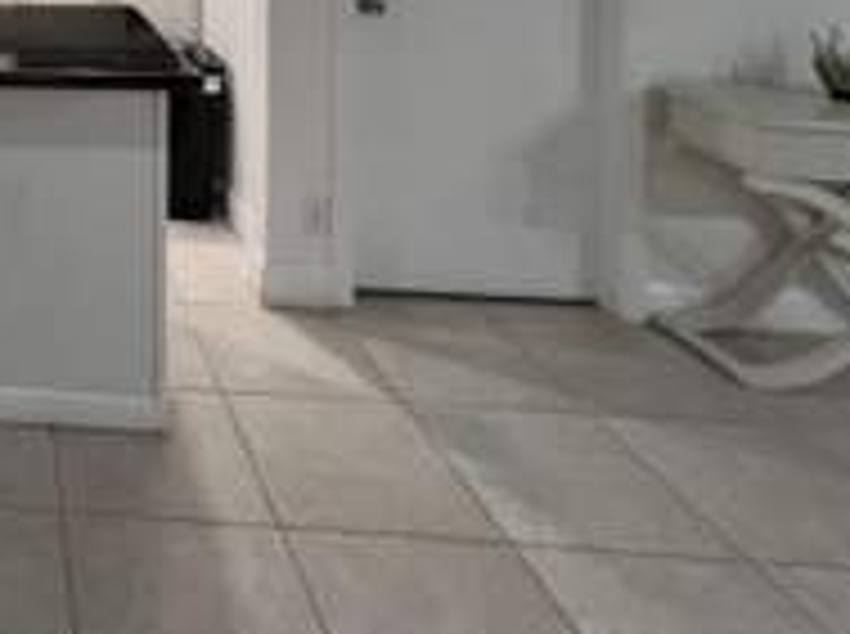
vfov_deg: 33.7
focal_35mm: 33
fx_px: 809
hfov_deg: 42.9
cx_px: -90
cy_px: -146
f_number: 1.8
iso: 160
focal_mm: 1.57
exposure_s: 1/120
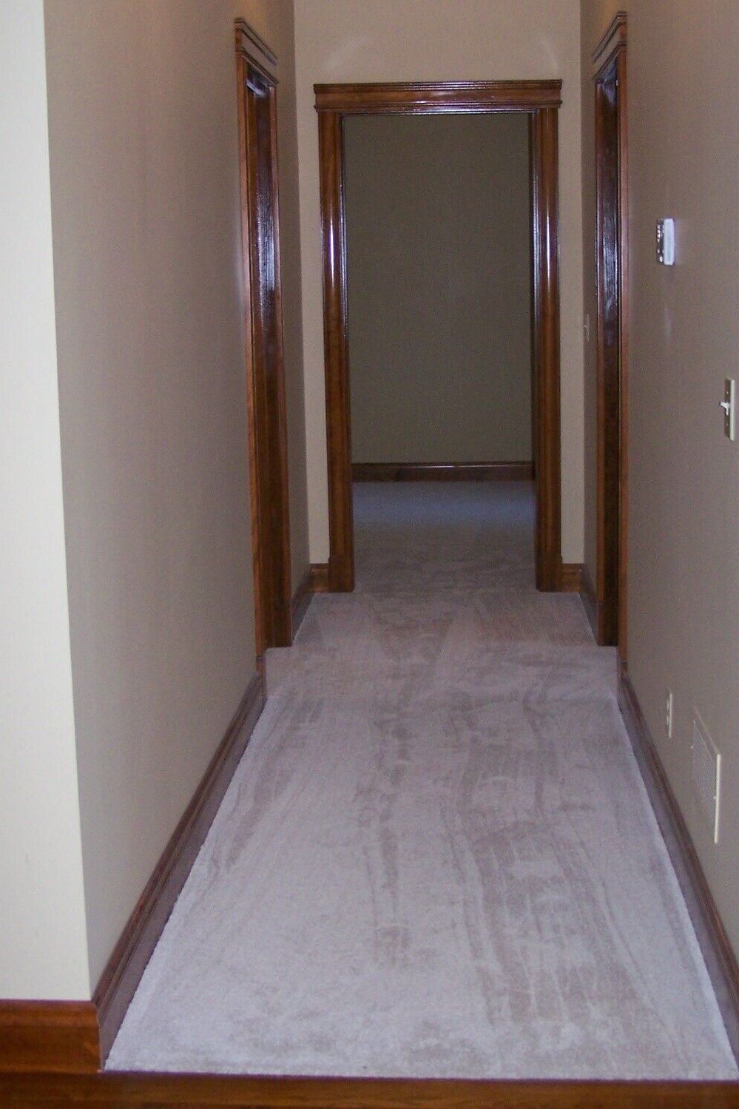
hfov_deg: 25.1
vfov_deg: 36.9
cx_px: 380
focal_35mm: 54
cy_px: 545
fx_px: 1663
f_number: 2.8
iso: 160
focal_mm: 6.3
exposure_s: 1/60
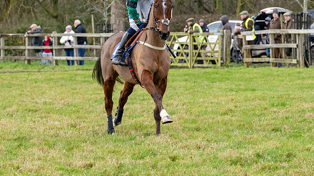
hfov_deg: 8.4
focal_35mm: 258
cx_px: 175
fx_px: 2147
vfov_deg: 4.7
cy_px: 31
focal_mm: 95
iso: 800
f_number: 4
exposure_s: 1/500
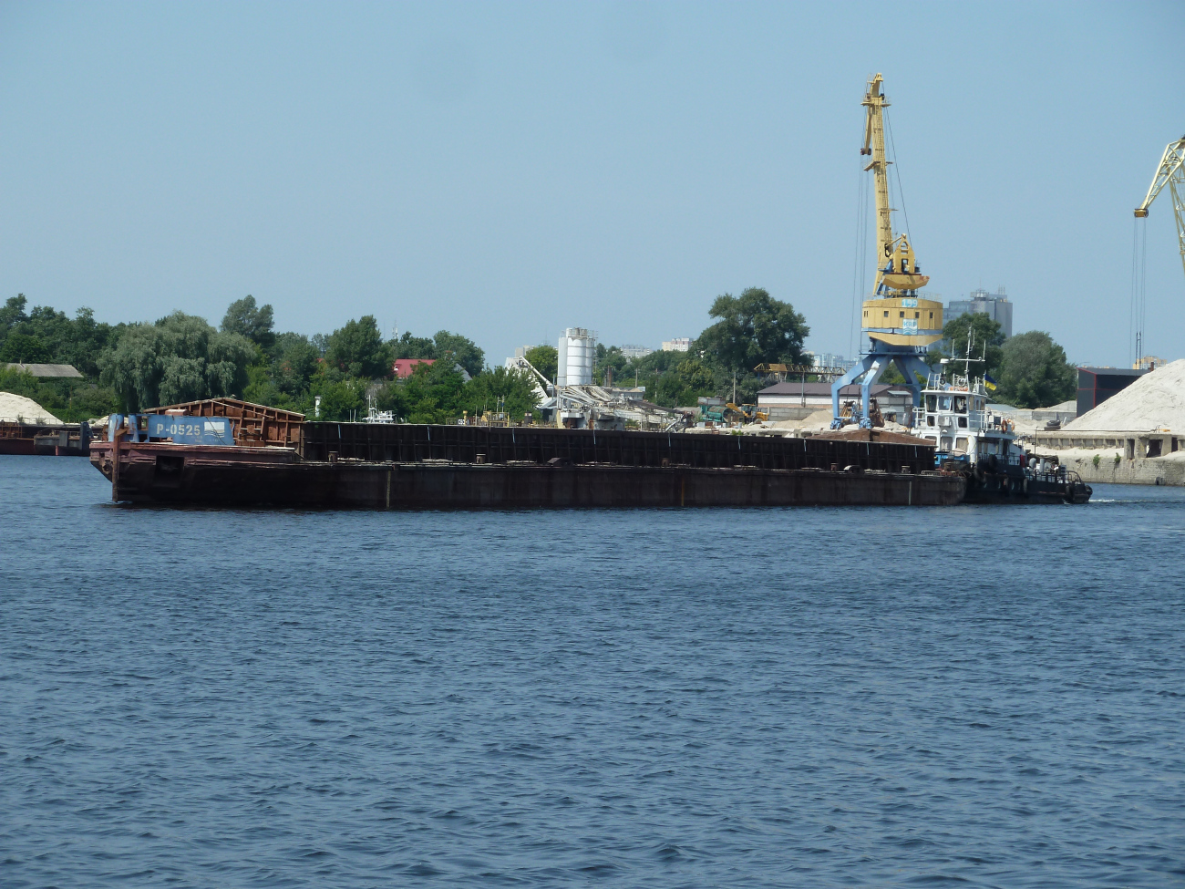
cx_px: 592
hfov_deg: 15.4
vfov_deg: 11.6
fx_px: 4382
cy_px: 444
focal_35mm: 128
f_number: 5
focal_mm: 21
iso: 80
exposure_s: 1/500
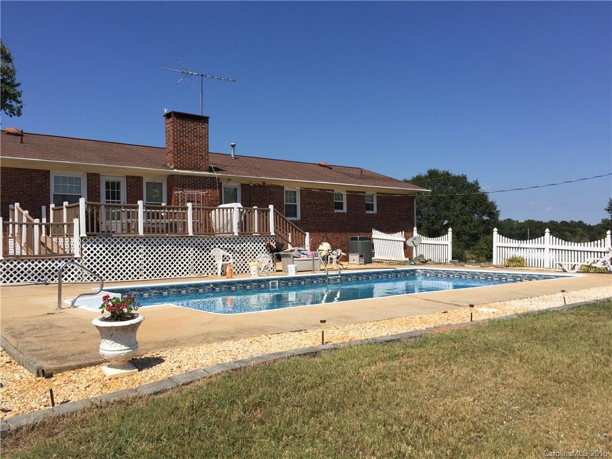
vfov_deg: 48.2
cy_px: 230
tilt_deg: -2.3
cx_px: 306
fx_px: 513
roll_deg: -1.5
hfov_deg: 61.7
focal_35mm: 29
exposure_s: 1/3300
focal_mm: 4.15
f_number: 2.2
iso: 32
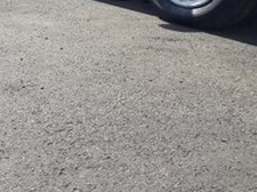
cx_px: 168
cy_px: -23
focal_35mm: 96
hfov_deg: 20.4
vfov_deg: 14.9
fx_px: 711
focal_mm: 3.7
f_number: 1.9
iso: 40
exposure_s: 1/1064
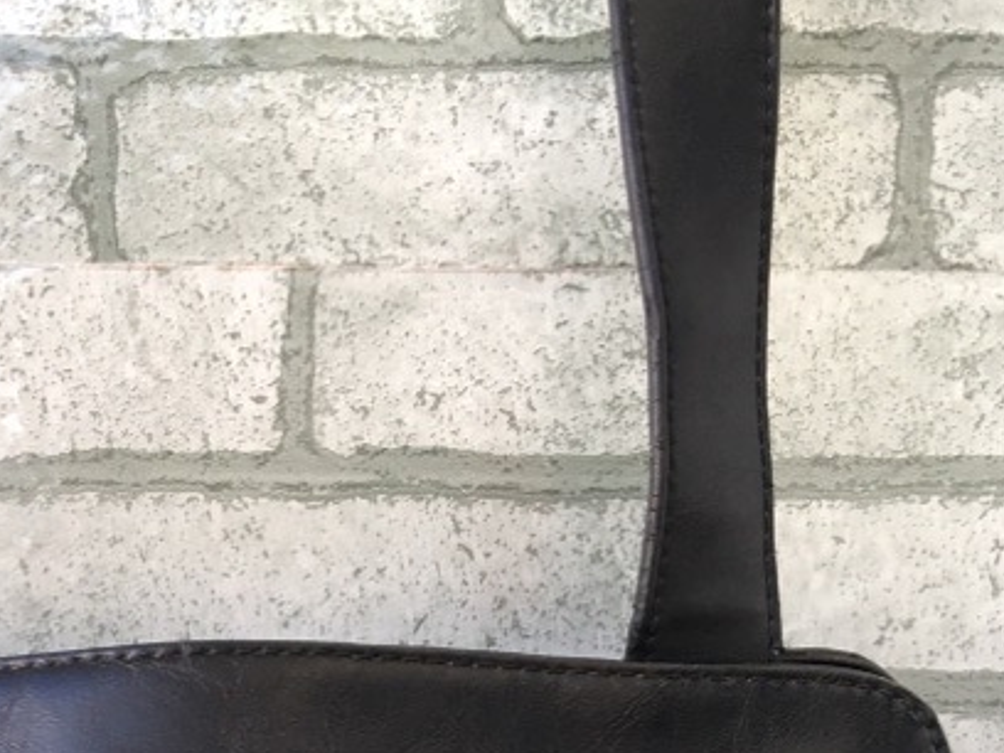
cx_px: 145
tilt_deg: -15.2
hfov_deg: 26.7
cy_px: 1053
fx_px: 2059
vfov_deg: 18.8
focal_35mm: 71
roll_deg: +0.4
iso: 25
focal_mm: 4.15
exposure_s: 1/100
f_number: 2.2
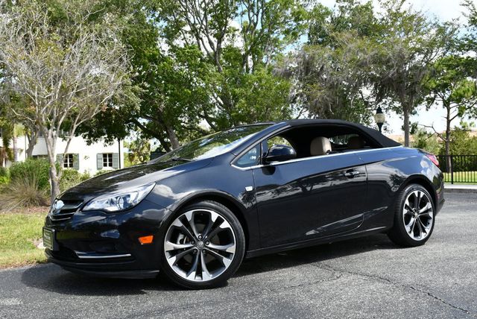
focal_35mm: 36
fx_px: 477
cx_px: 238
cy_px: 160
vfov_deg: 36.9
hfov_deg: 53.1
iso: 200
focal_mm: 18
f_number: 7.1
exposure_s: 1/250
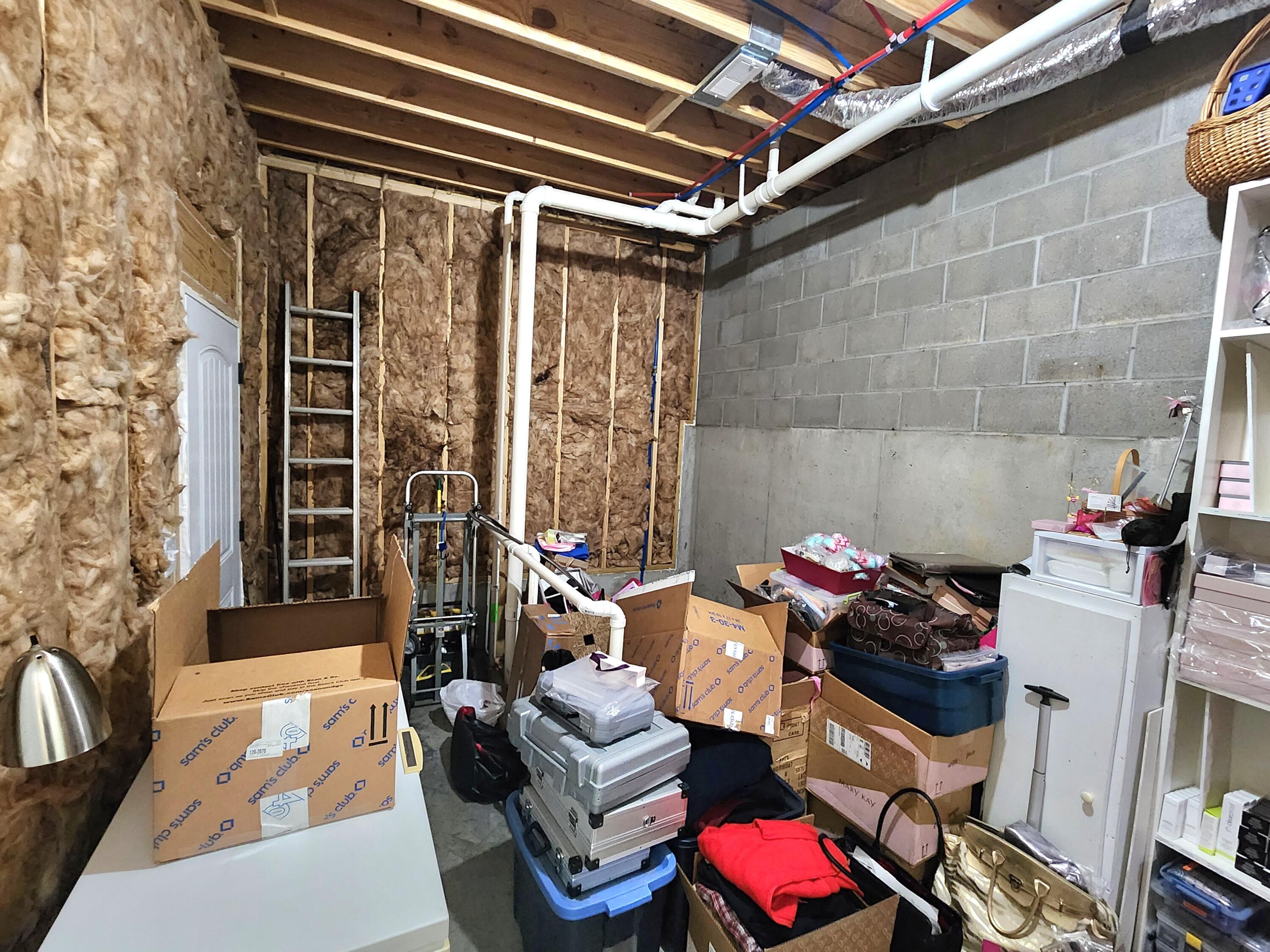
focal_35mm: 13
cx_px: 635
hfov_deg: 106.2
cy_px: 476
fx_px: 477
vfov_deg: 89.9
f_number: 2.2
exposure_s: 1/24
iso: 1250
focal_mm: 2.2
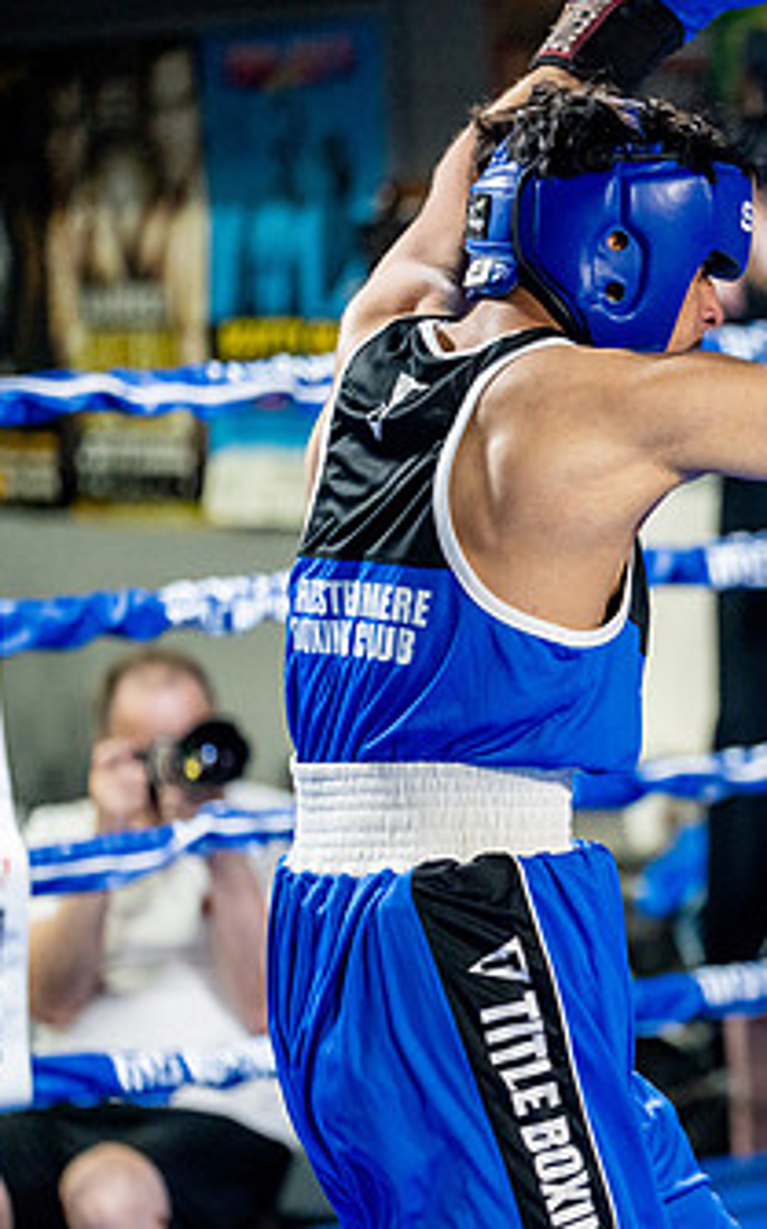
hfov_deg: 8.2
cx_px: 1046
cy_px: 677
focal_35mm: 157
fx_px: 5258
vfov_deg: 13.3
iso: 4000
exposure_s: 1/1000
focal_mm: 89
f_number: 2
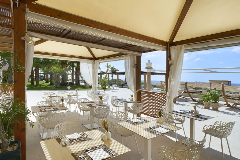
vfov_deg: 63.3
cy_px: 80
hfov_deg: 85.4
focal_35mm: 20
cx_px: 120
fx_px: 130
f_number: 13
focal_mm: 19.5
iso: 250
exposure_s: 1/160
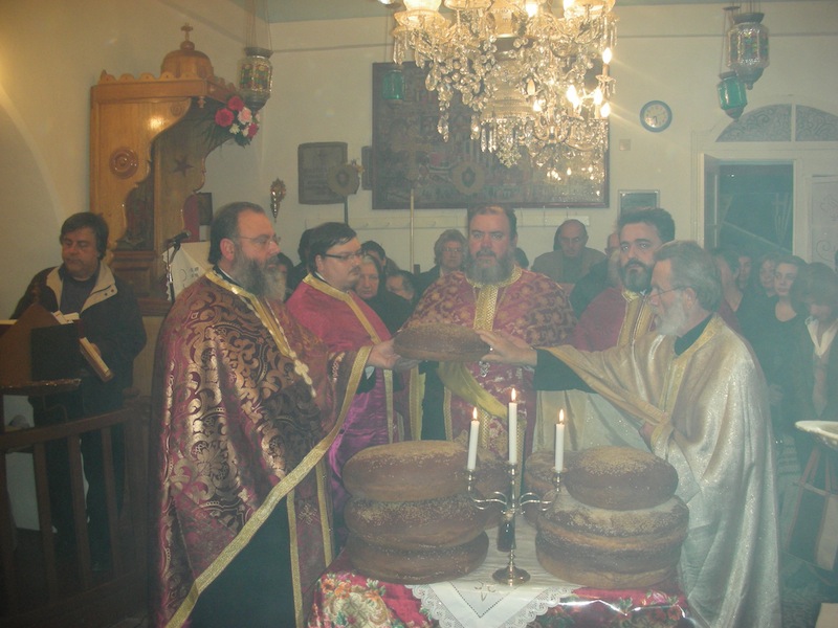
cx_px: 419
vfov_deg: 40.7
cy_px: 314
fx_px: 847
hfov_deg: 52.6
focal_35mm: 35
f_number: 3
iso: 159
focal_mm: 5.8
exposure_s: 1/60.1
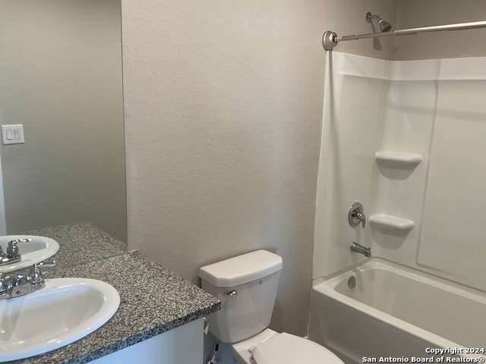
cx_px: 243
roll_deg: -2.3
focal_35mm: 29
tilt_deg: -10.8
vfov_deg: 48.2
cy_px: 182
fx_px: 407
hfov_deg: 61.7
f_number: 1.8
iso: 50
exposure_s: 1/60
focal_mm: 3
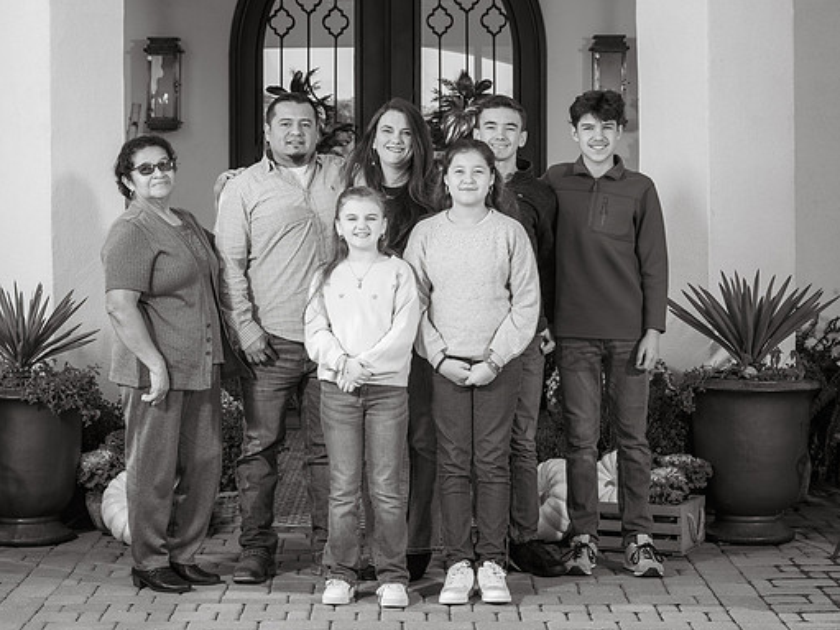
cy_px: 272
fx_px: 2280
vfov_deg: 15.7
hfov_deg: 20.8
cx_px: 299
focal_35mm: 94
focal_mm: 75
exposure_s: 1/250
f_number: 8
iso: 64
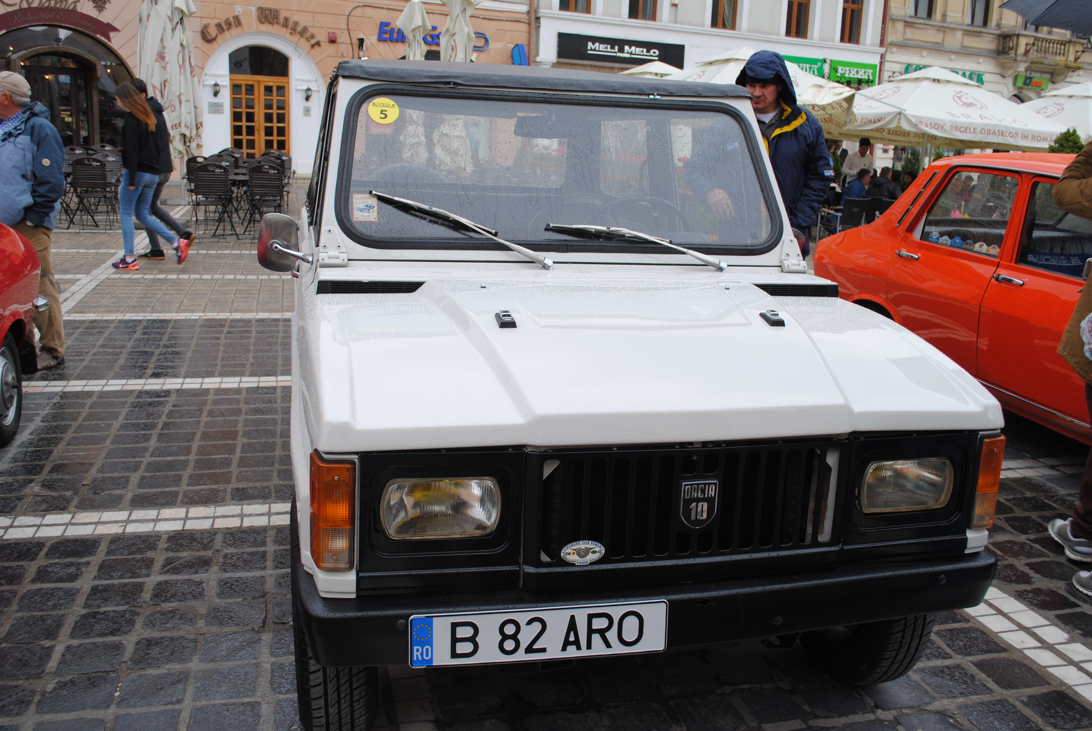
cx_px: 546
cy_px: 366
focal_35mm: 33
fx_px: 1002
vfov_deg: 40.1
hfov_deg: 57.2
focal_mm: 22
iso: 125
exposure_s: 1/125
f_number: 5.6
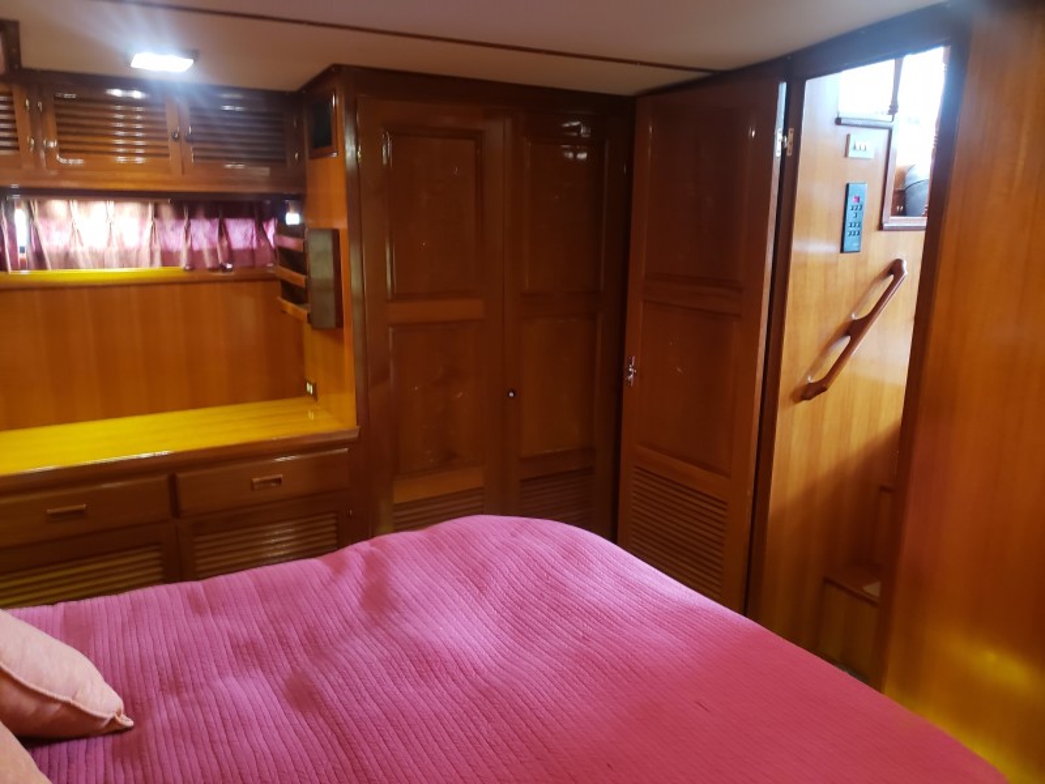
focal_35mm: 26
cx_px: 522
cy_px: 392
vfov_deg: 53.1
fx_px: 785
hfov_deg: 67.3
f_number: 1.5
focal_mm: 4.3
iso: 250
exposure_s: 1/10
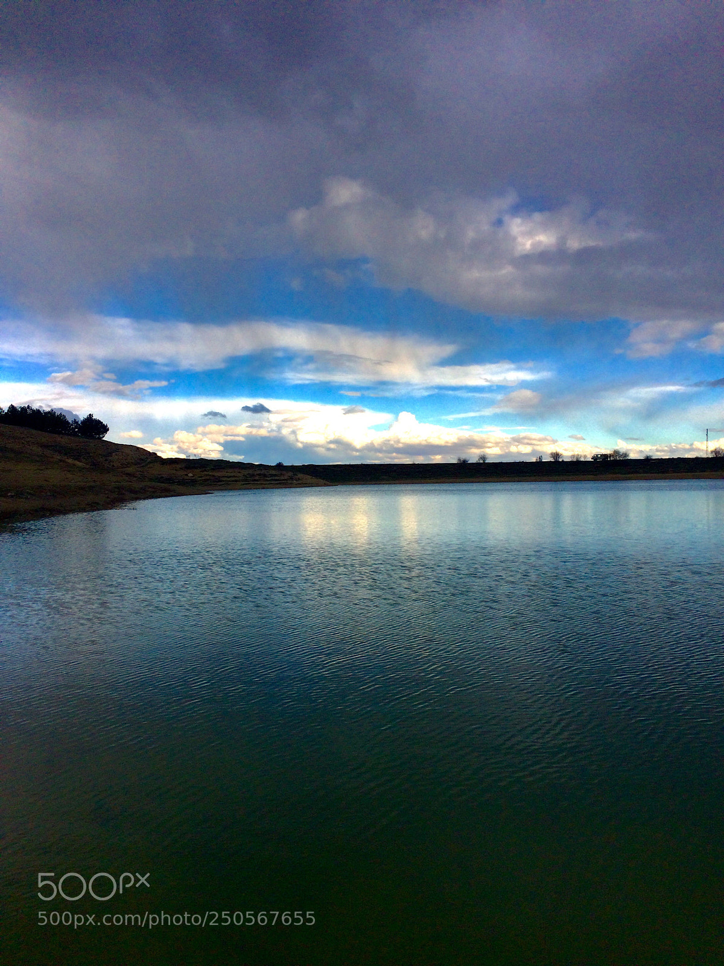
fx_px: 809
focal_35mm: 29
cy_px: 483
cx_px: 362
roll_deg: +0.3
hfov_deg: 48.2
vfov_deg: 61.7
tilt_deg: -2.4
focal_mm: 4.15
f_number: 2.2
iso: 32
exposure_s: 1/2053
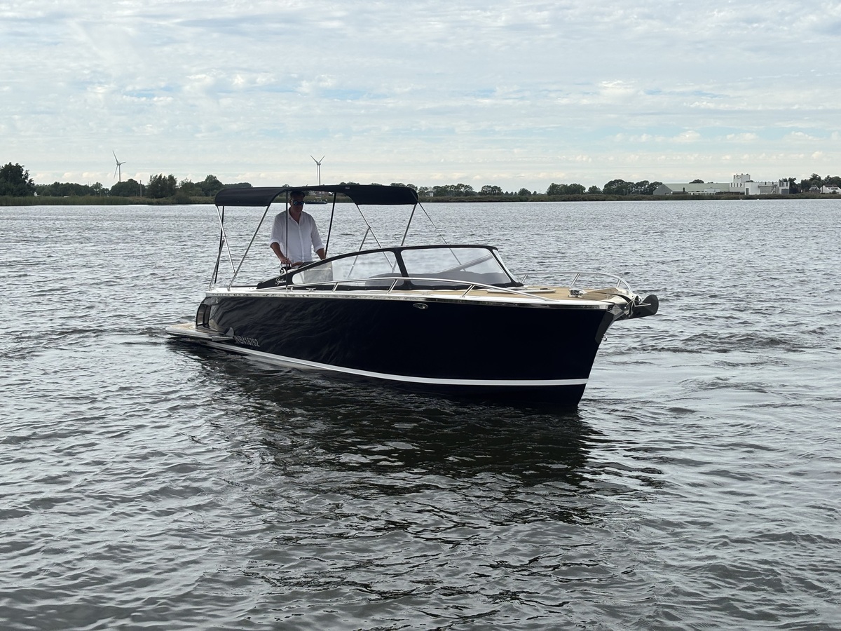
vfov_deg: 28.0
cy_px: 316
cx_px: 420
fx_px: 1263
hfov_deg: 36.8
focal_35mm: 52
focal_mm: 5.96
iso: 40
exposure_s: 1/2242
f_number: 1.6
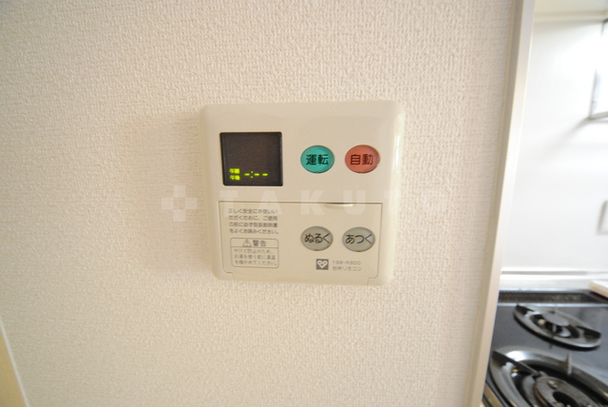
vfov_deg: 90.1
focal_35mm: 12
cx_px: 304
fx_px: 203
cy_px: 204
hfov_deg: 112.6
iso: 1600
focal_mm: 8
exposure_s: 1/13
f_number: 4.5
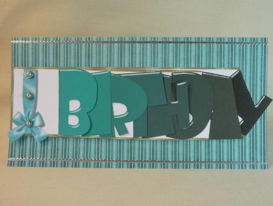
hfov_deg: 56.8
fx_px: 253
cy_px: 103
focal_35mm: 32
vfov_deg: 44.3
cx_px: 136
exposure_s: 1/80
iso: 100
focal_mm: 5.3
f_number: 3.5
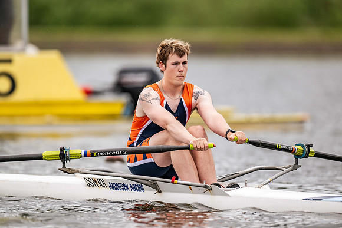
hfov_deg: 3.4
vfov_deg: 2.3
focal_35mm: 600
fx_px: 5704
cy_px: 114
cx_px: 171
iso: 280
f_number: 4
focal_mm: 600
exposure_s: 1/2500
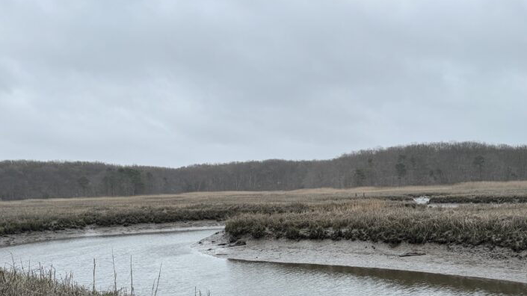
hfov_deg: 52.7
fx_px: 531
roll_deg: +1.7
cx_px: 297
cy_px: 207
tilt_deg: -2.1
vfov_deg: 30.8
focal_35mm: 38
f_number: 1.78
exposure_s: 1/1172
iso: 80
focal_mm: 6.86
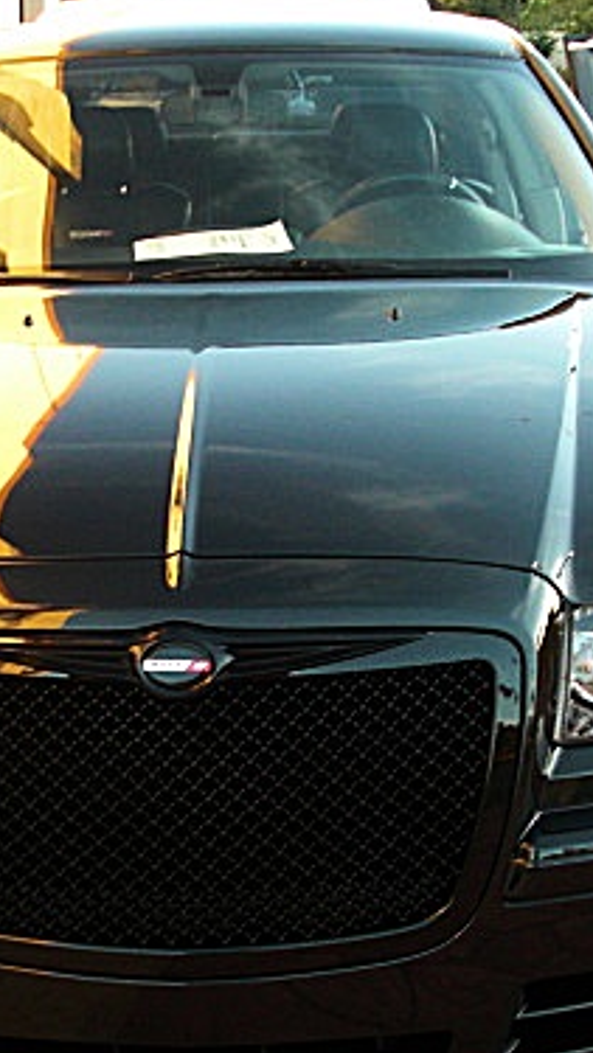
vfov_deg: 31.4
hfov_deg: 18.0
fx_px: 1872
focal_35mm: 67
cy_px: 629
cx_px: 239
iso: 200
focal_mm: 6.3
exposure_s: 1/100
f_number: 2.8
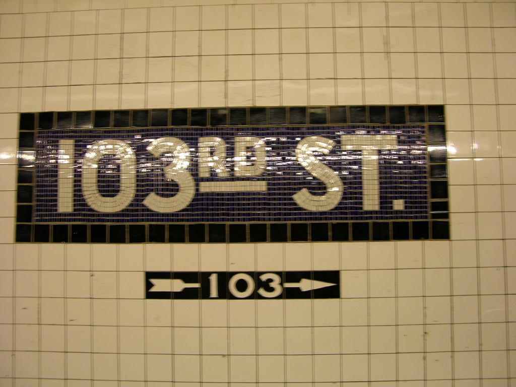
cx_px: 258
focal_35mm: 35
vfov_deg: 40.7
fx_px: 522
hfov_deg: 52.6
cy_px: 194
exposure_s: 1/4.4
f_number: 2.8
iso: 50
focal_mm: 8.9
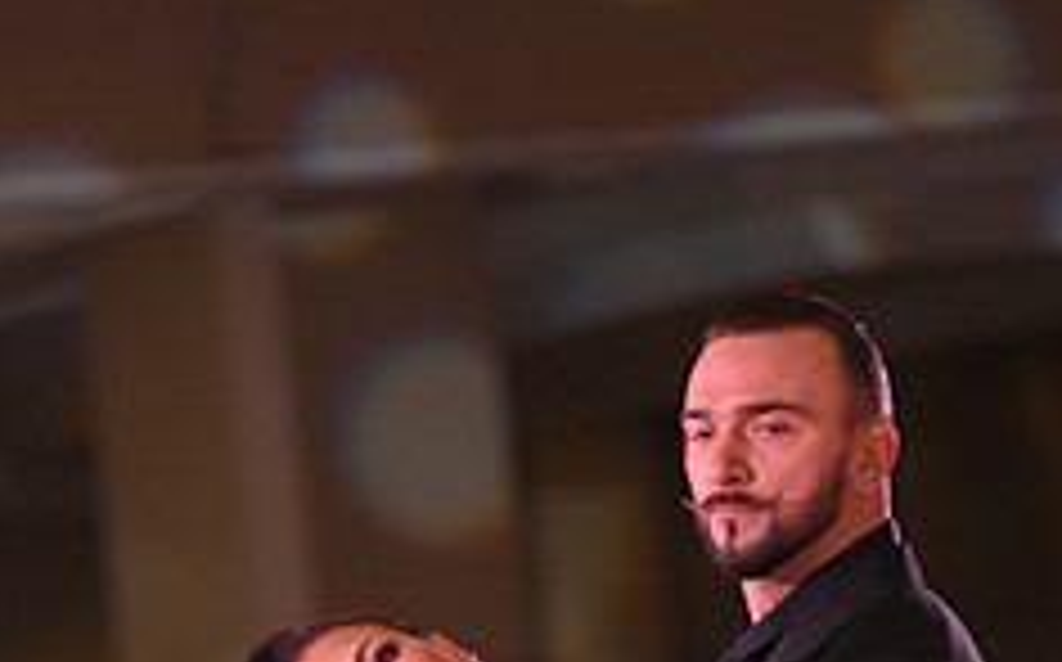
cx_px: 502
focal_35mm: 464
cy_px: 1283
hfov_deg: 4.5
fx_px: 13417
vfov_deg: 2.8
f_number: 4.5
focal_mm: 185
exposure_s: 1/200
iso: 2000
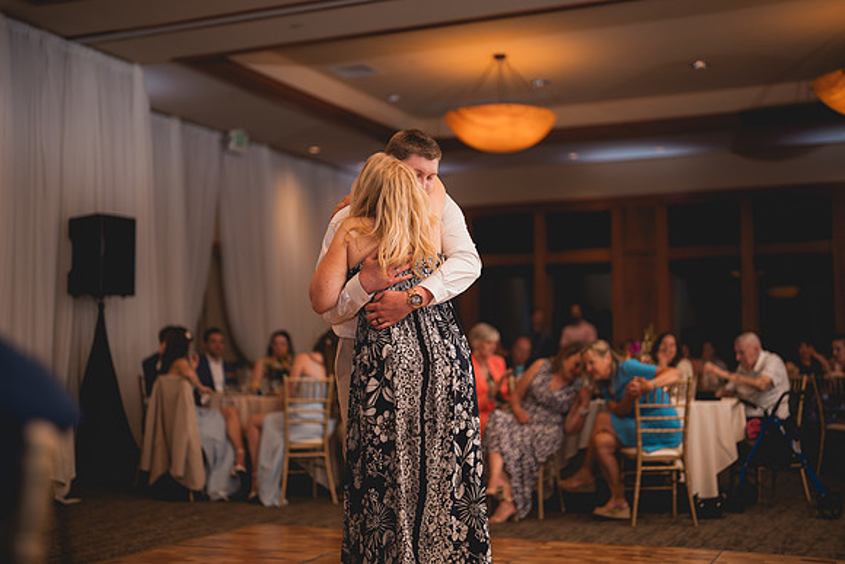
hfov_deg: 39.6
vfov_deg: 27.0
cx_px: 422
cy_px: 282
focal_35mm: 50
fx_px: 1174
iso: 125
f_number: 1.2
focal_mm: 50
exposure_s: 1/250
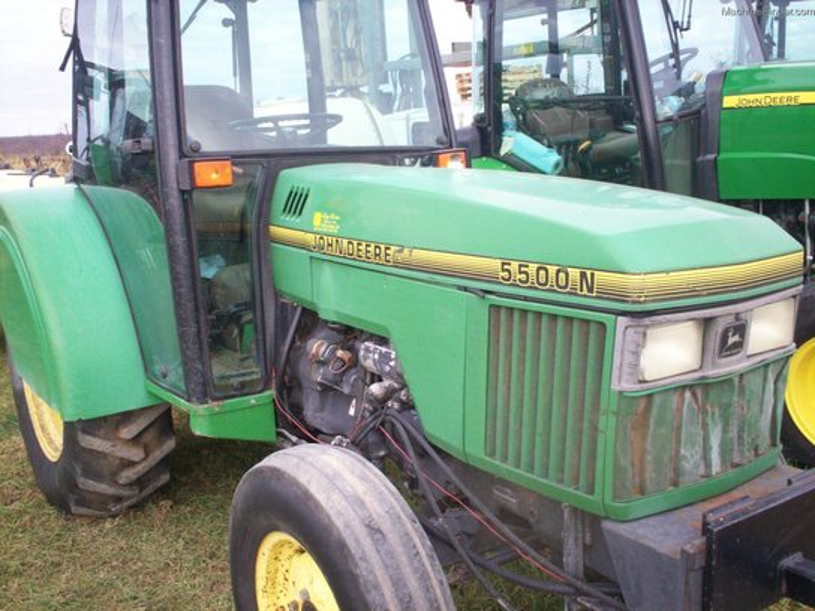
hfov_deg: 51.4
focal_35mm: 36
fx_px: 848
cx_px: 408
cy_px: 306
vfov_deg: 39.7
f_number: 4.5
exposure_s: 1/81.9
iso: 100
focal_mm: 6
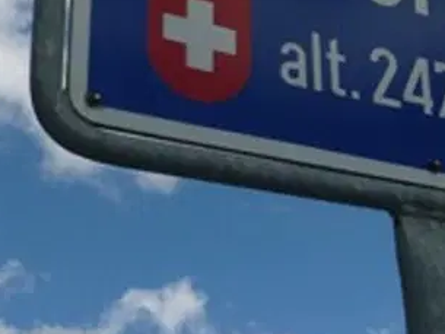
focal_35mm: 110
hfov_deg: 17.4
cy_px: 57
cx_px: 460
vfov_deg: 13.4
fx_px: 1415
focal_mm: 5
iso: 100
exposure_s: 1/160
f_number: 10
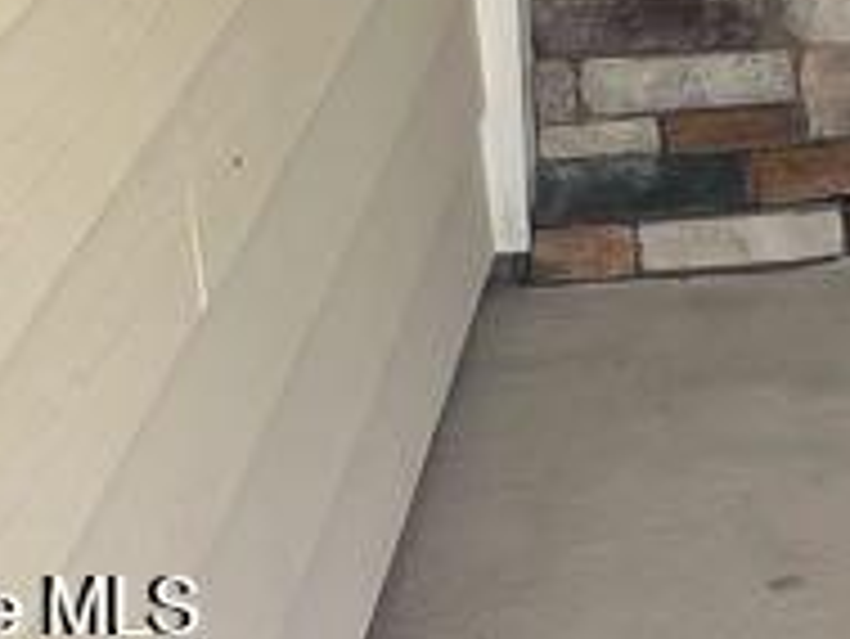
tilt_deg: -7.9
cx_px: 1480
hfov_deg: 15.1
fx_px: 2826
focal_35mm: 115
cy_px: -677
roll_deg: -0.5
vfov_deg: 11.5
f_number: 1.5
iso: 40
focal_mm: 5.7
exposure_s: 1/230
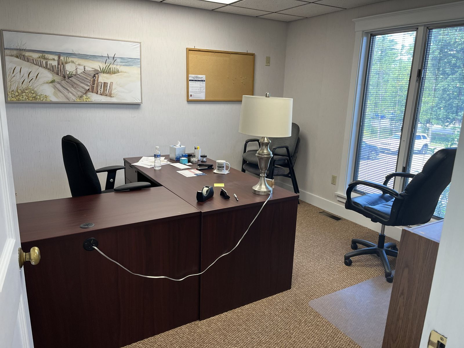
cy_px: 174
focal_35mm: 26
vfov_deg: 53.1
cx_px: 232
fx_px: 349
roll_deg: -1.1
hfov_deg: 67.3
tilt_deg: -13.5
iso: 100
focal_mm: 5.1
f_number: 1.6
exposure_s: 1/120
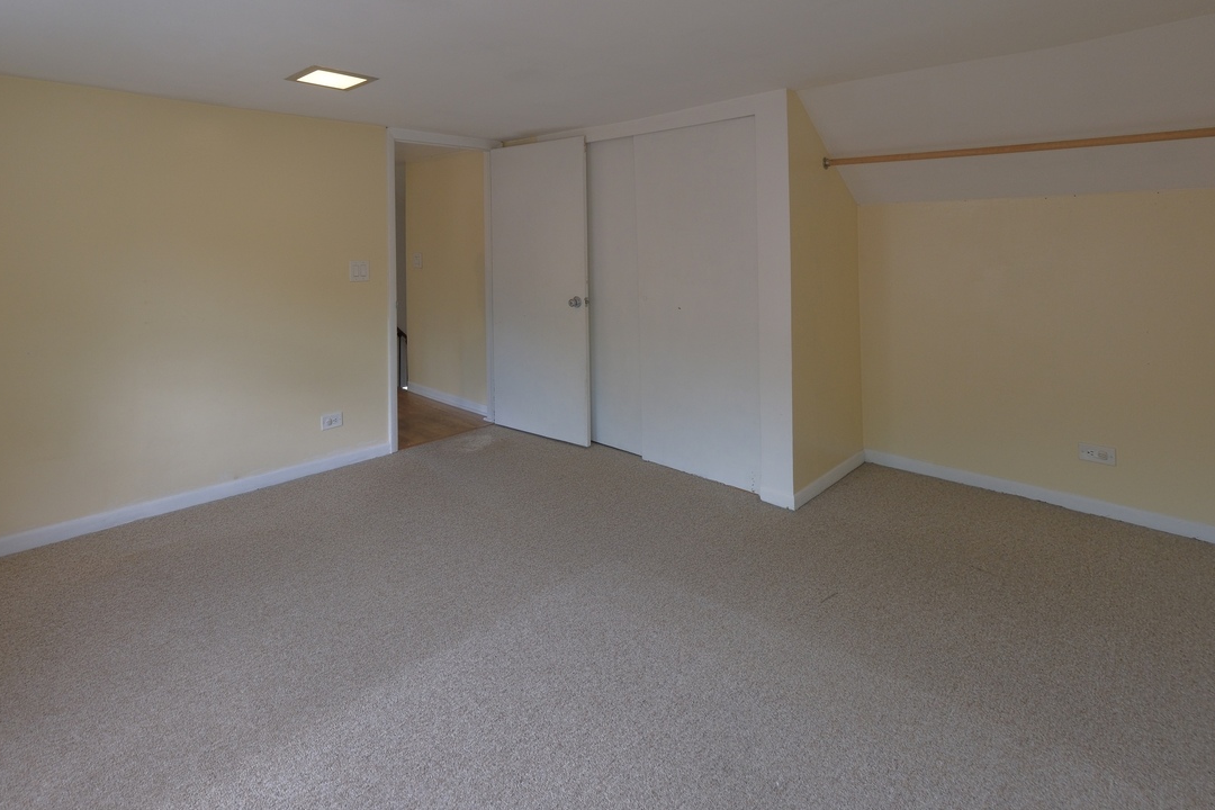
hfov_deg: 89.5
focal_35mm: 18
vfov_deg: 64.7
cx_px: 523
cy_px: 238
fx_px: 607
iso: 250
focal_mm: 8
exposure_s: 1/25
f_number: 6.4
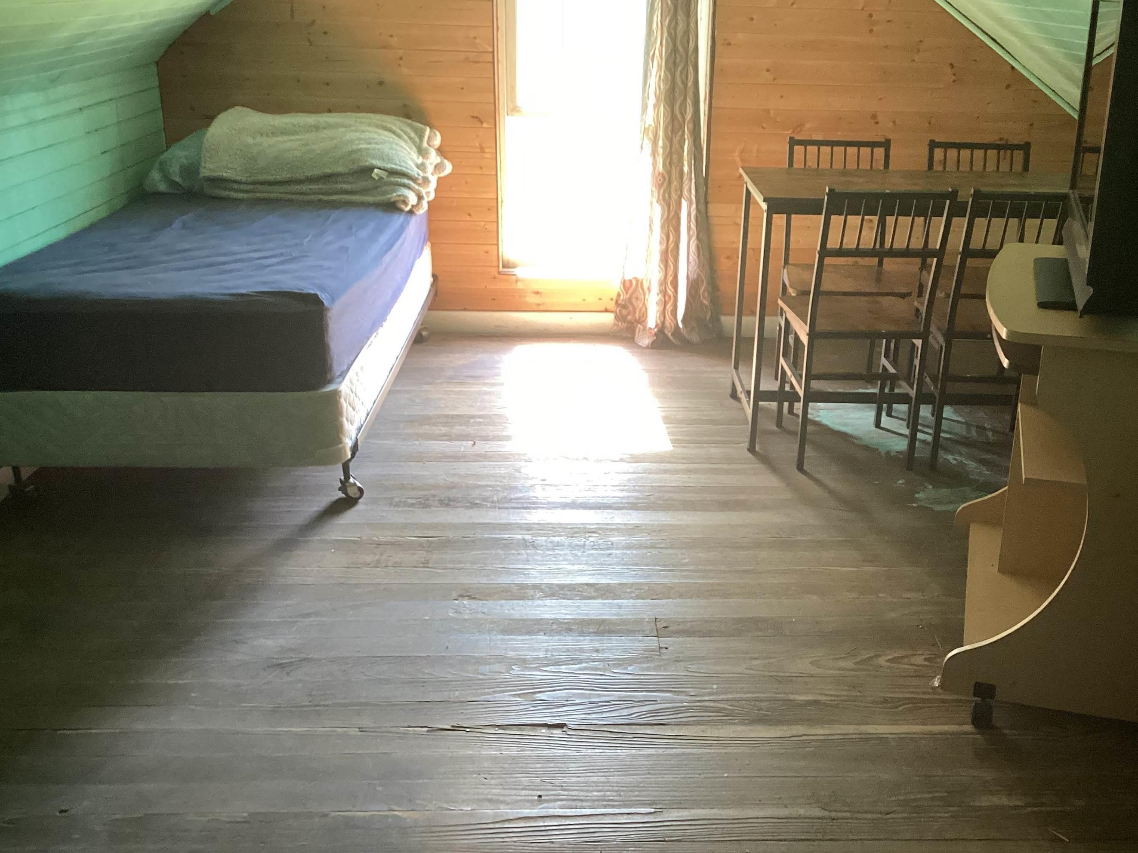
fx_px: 1184
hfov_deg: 51.2
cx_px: 645
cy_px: 440
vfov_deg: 39.7
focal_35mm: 36
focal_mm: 3.3
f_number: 2.4
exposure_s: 1/60
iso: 160
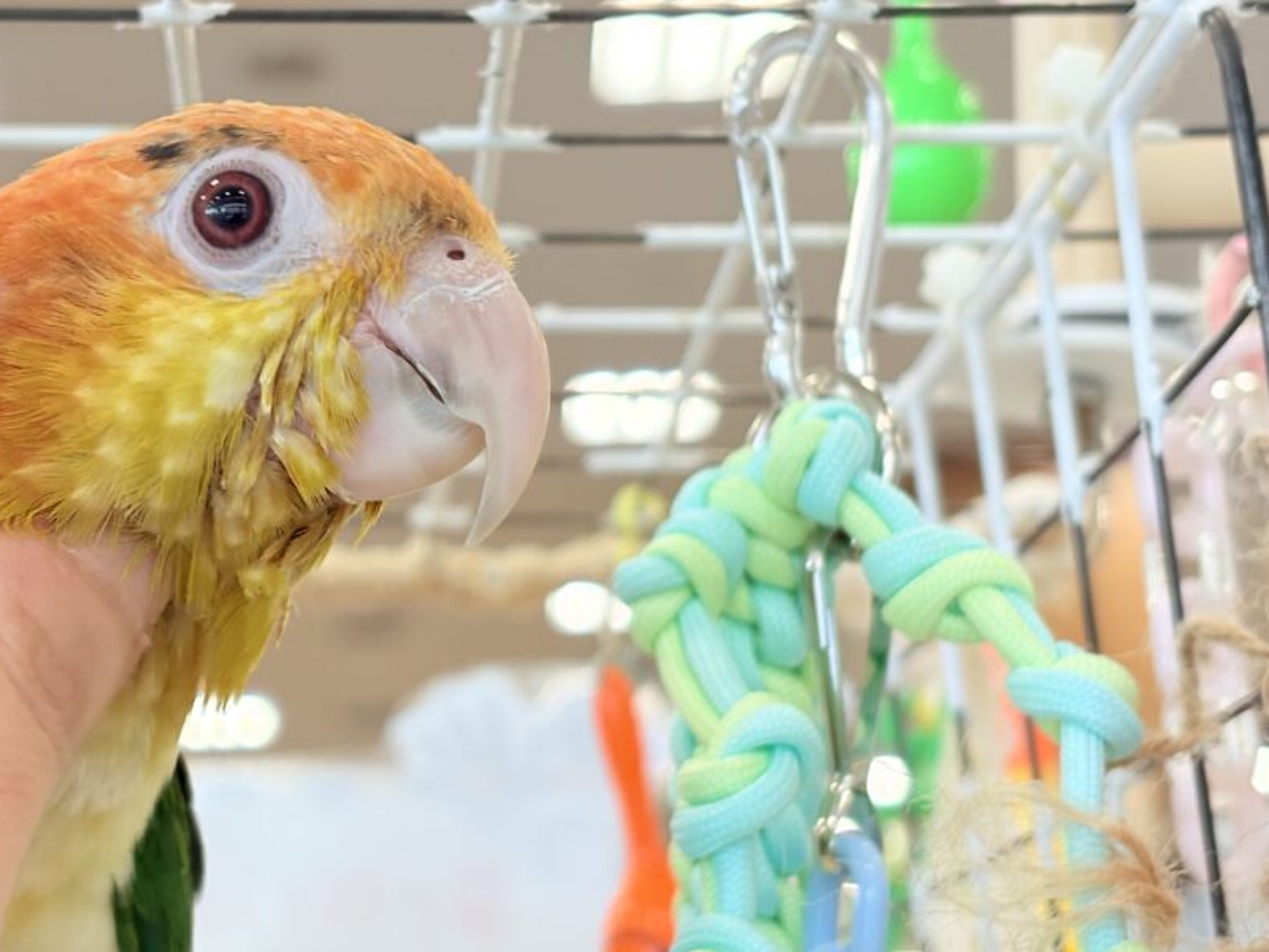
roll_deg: +2.3
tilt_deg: +15.2
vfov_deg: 18.9
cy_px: 474
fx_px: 2859
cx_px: 424
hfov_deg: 24.9
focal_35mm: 78
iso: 64
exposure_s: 1/100
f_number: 1.6
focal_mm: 5.96
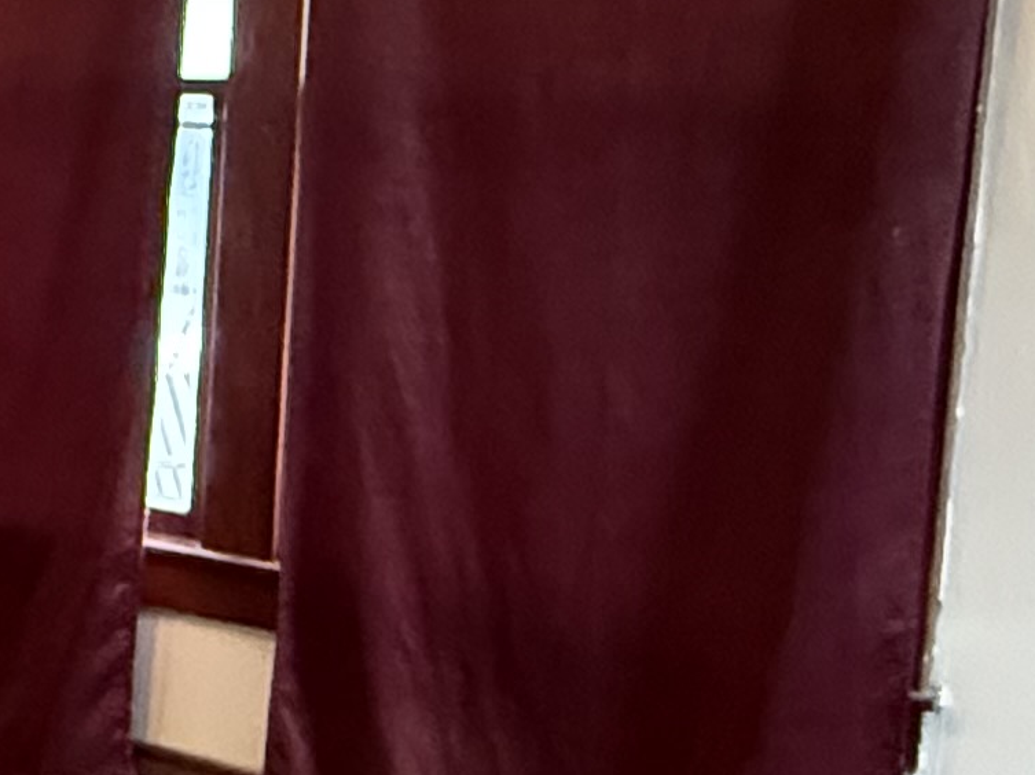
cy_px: 331
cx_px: -454
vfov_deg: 19.6
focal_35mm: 75
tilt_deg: -4.8
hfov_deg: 22.1
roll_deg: -1.1
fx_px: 2241
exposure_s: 1/60
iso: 1000
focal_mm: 2.22
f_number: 2.2
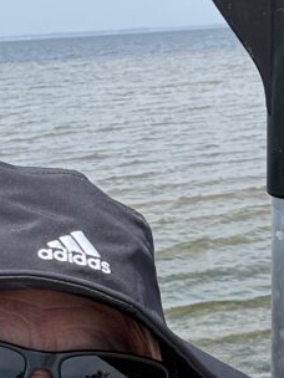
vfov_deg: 18.6
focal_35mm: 101
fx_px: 1105
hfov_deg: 14.6
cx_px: 212
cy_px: 423
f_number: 1.9
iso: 25
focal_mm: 2.69
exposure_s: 1/806
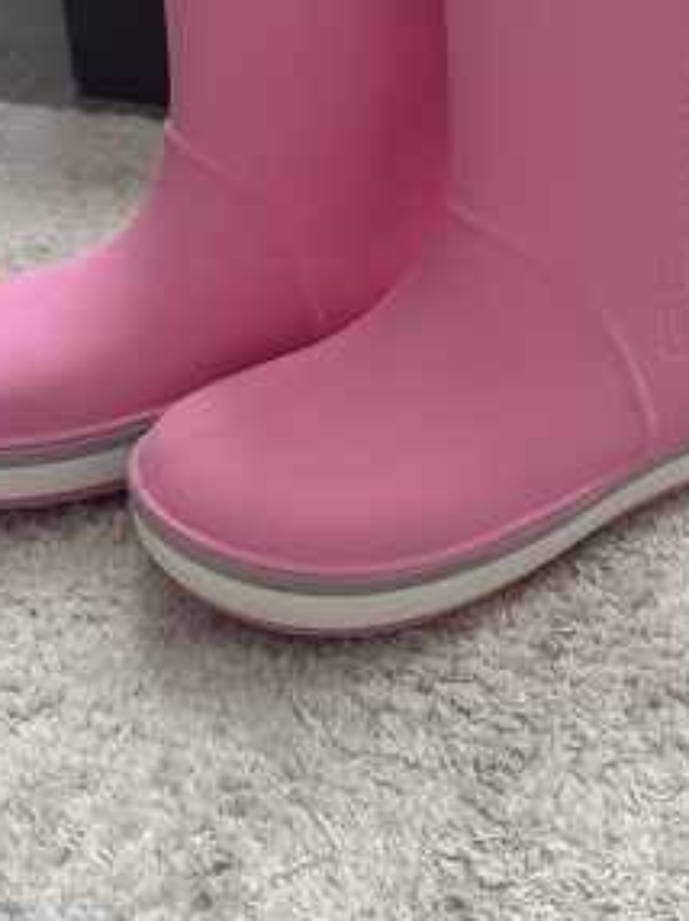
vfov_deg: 43.8
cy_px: 264
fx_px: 1116
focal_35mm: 42
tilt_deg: -30.4
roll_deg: -1.8
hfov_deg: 34.2
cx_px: 407
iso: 500
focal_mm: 6.86
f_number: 1.78
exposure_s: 1/60
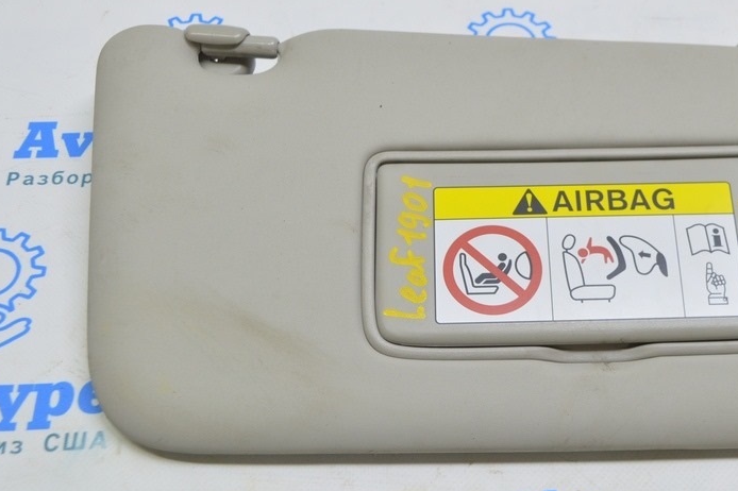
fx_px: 1224
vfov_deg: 22.7
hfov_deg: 33.2
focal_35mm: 60
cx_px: 497
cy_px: 199
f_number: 5.6
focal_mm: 27
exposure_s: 1/25
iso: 400
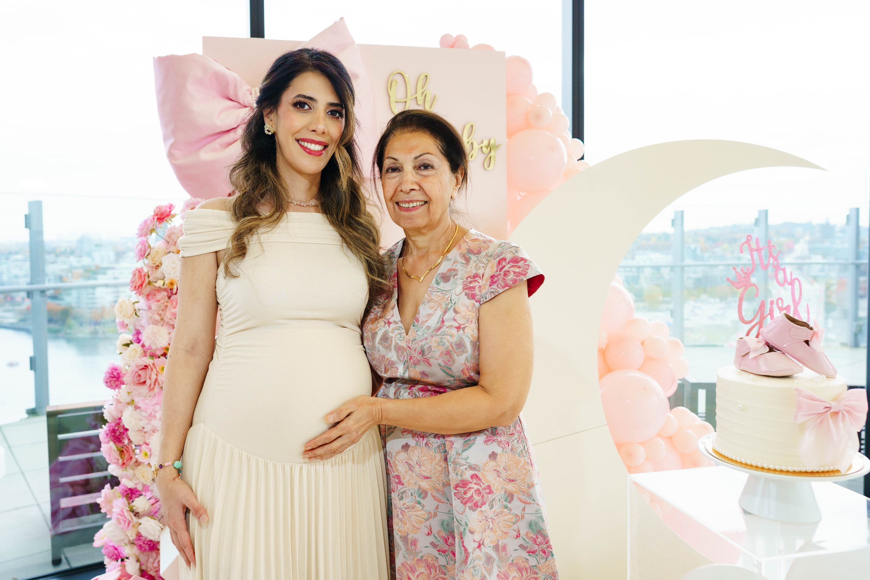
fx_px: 650
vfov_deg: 48.1
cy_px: 267
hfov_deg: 67.5
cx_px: 405
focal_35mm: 27
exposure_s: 1/250
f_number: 3.5
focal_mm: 24
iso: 500
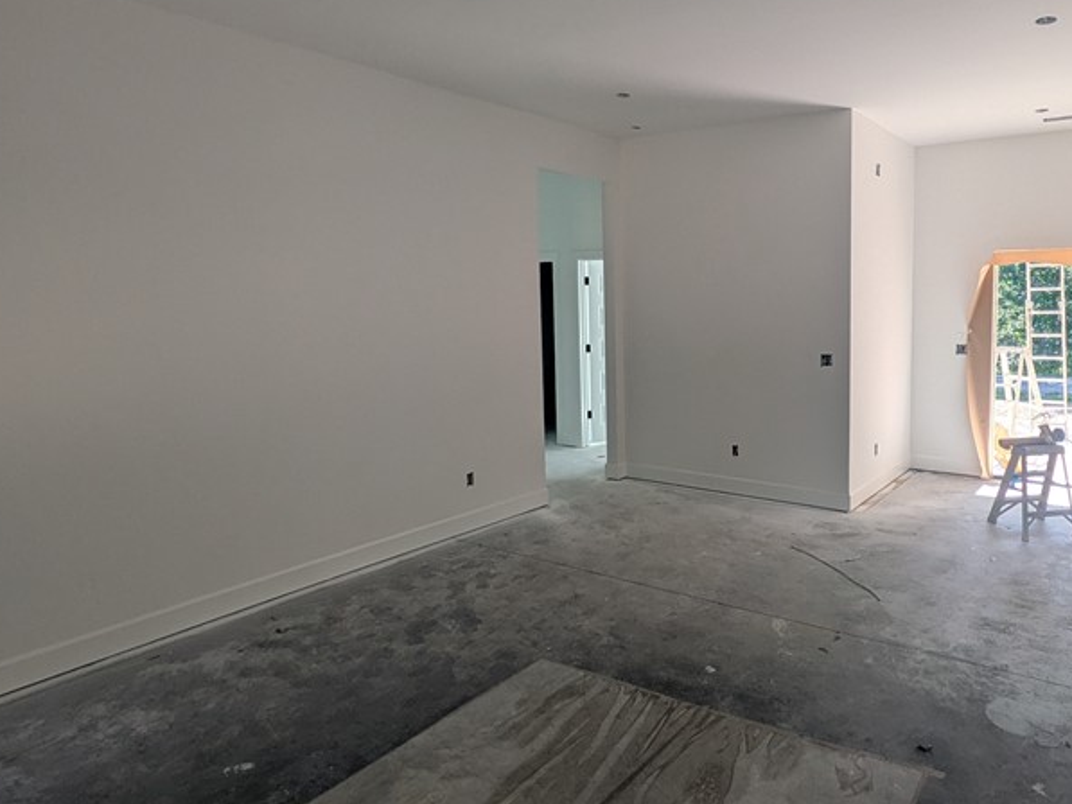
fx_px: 743
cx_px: 719
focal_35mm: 24
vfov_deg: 56.6
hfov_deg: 69.4
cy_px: 346
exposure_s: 1/163
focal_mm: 1.83
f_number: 2.2
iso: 48
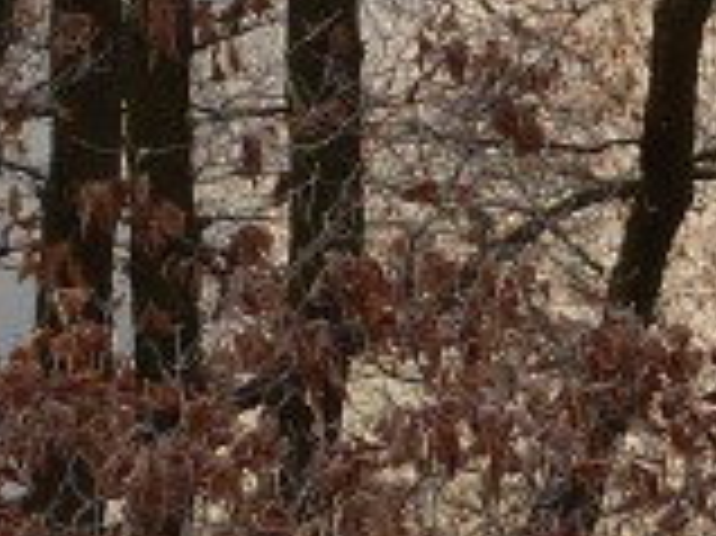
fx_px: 5580
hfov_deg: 7.3
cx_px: 914
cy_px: -189
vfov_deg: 5.5
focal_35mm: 270
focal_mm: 6.9
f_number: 4
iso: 80
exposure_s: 1/160
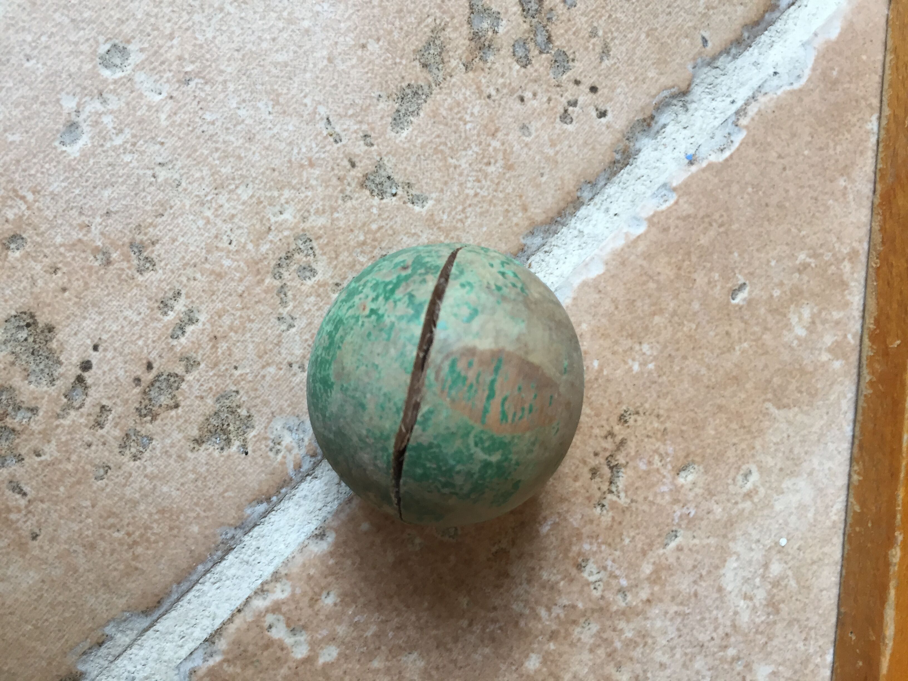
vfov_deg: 48.2
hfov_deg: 61.7
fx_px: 761
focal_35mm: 29
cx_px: 454
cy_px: 340
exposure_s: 1/33
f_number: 2.2
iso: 100
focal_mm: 4.15
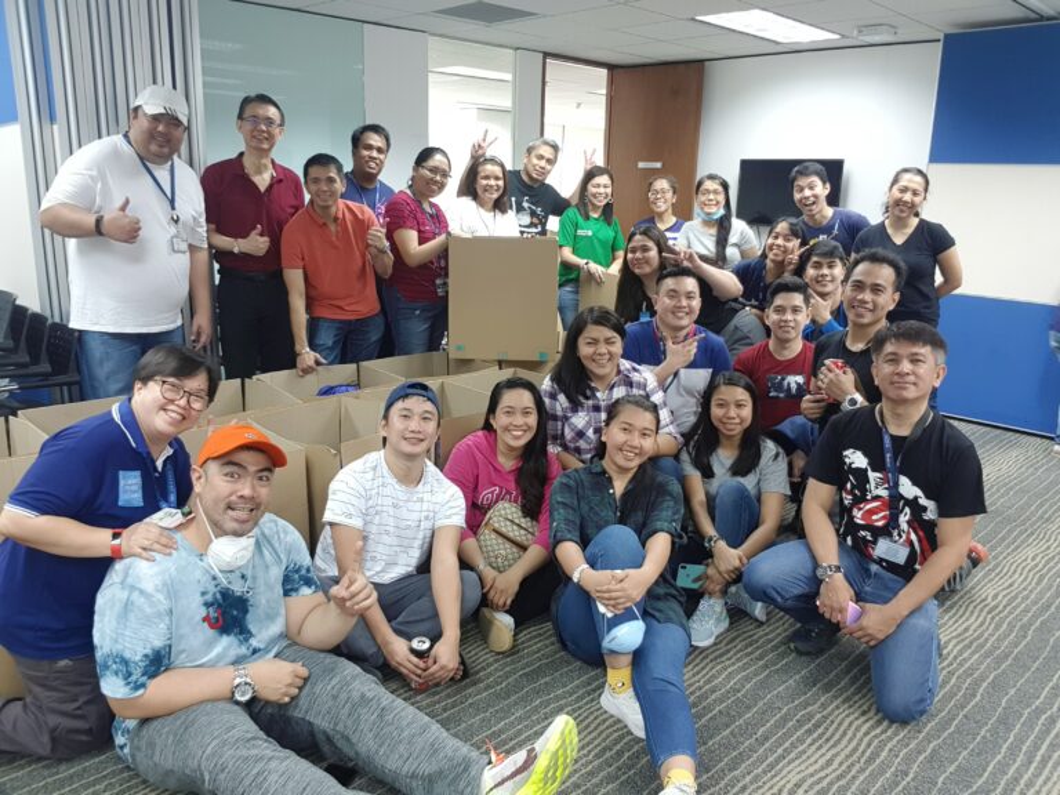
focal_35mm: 25
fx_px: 766
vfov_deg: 54.9
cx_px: 530
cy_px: 398
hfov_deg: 69.4
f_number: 1.7
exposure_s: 1/24
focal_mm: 2.95
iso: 160
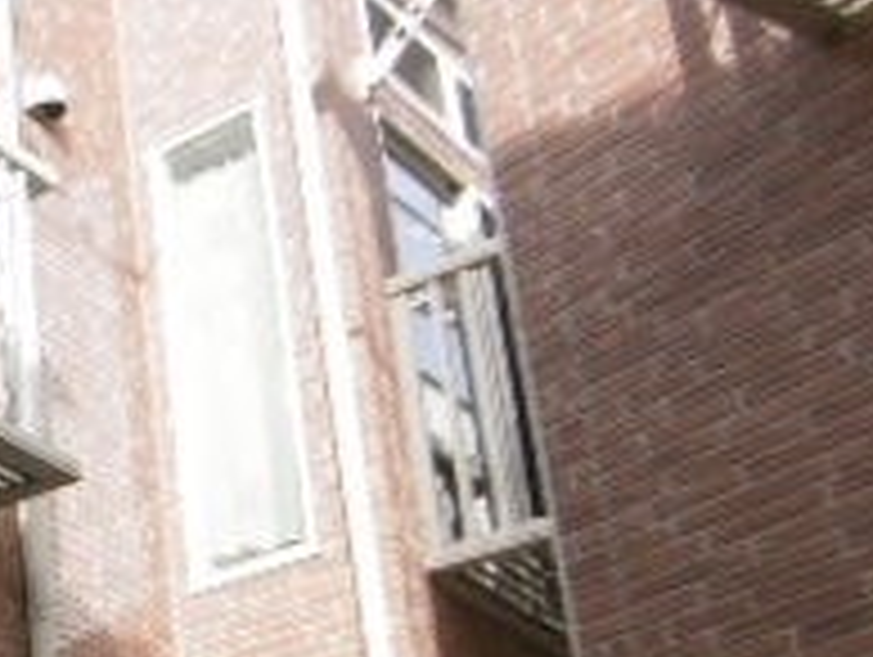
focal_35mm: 79
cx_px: -464
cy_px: 634
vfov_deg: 18.3
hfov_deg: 20.7
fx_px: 1995
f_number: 3.1
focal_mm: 4.3
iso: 100
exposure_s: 1/400
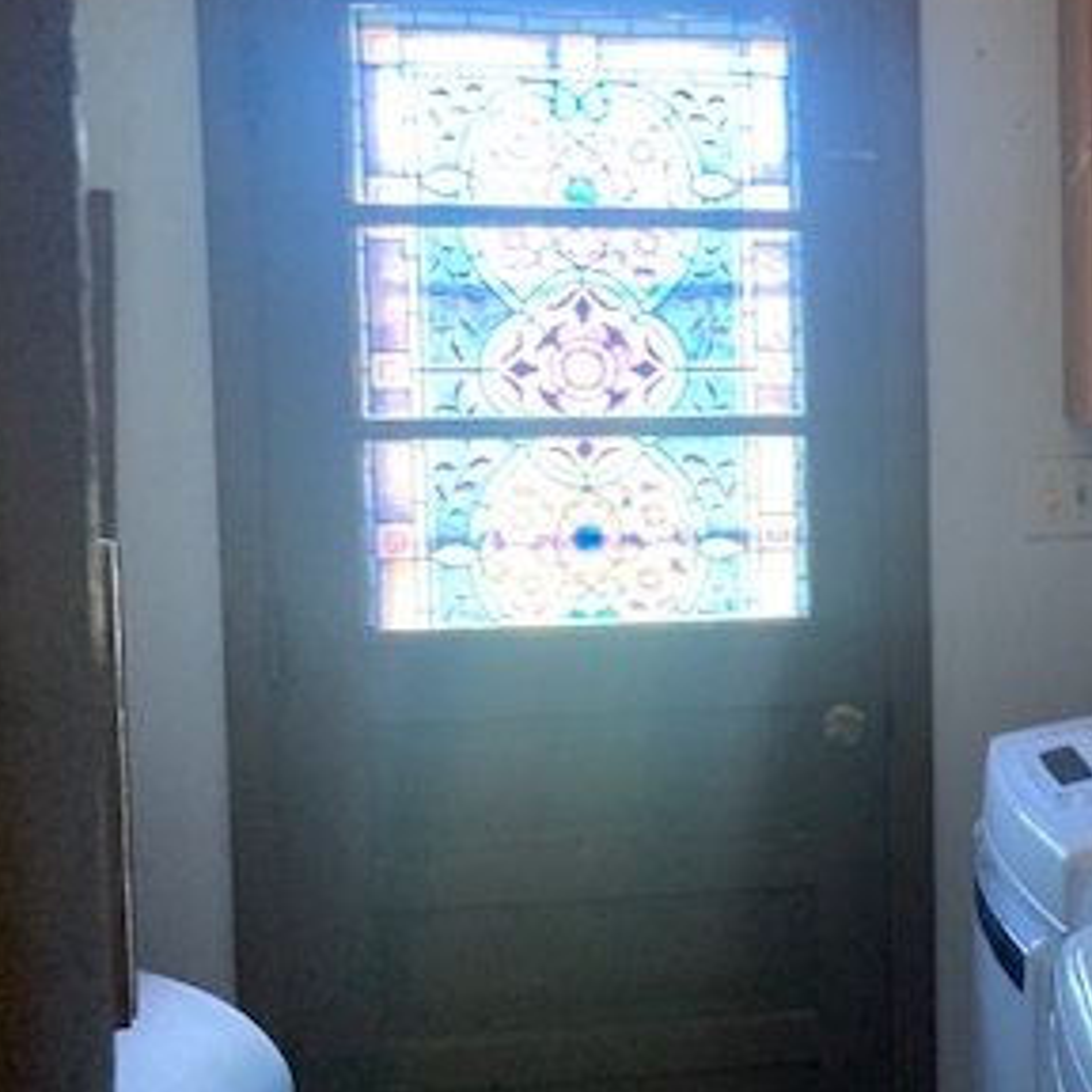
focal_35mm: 51
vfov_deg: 33.4
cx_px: 1183
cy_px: 489
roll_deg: +0.8
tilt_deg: -1.7
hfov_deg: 30.2
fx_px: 1820
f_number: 1.8
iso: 320
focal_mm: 4.25
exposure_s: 1/60
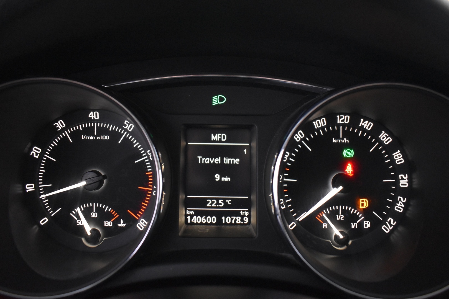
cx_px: 224
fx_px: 337
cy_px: 150
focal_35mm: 27
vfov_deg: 47.9
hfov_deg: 67.4
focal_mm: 18
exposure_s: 1/20
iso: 3200
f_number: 3.5
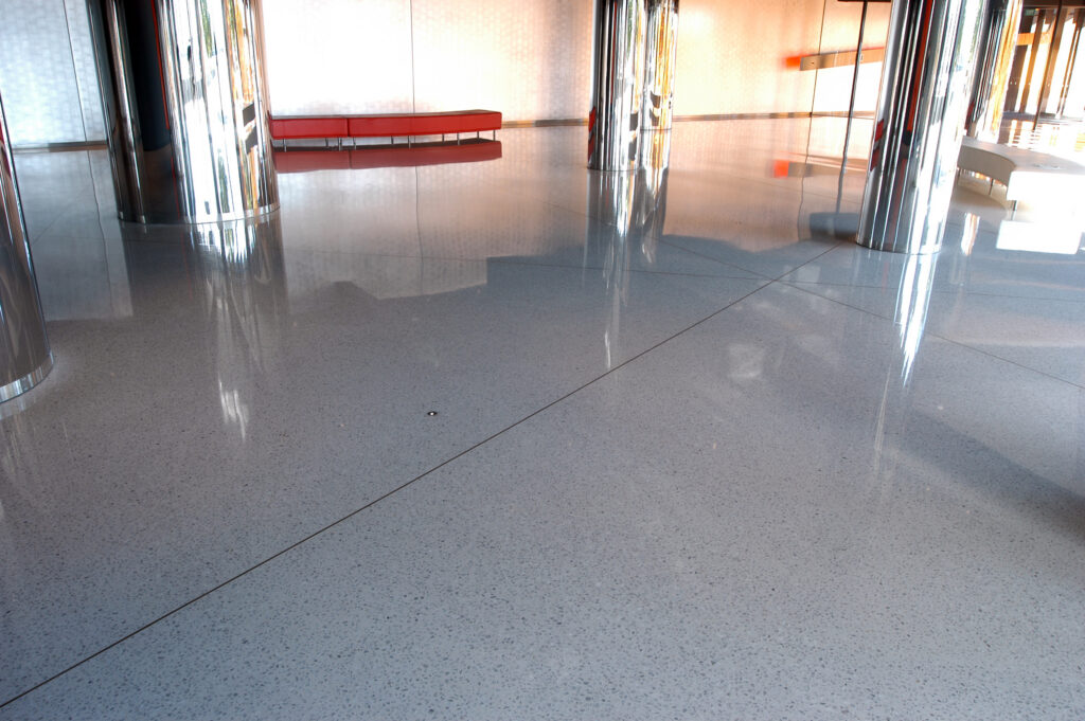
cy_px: 360
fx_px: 768
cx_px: 542
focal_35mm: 26
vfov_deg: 50.3
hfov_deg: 70.5
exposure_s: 1/10
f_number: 7.1
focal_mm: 17
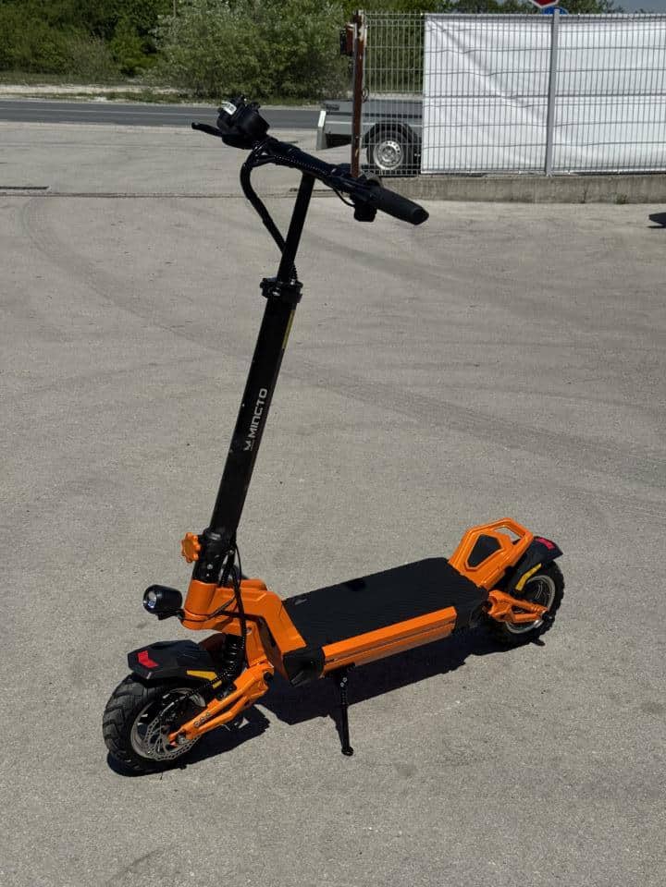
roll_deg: -0.5
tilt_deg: -16.4
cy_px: 444
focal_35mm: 48
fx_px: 1231
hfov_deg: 30.3
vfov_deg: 39.7
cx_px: 333
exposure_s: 1/10526
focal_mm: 6.76
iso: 64
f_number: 1.78
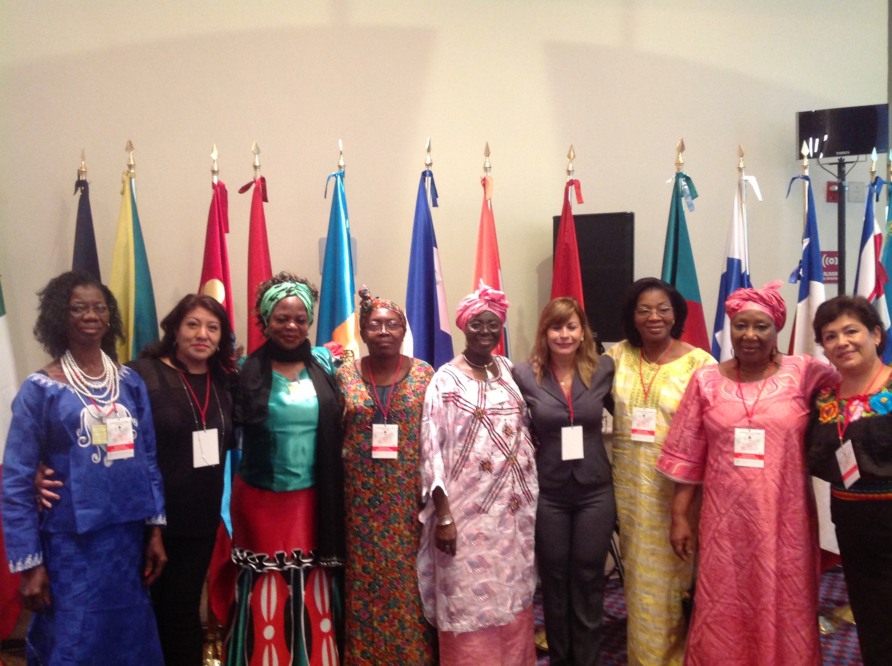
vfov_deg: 40.6
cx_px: 446
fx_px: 901
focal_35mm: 35
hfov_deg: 52.7
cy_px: 333
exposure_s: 1/15
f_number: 2.4
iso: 320
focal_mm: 4.28
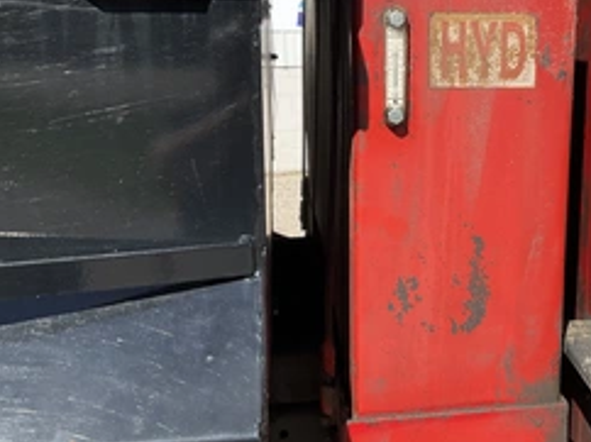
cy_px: 183
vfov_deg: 30.2
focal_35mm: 48
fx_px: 819
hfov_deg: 38.6
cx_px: 447
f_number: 1.8
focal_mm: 3
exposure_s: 1/1121
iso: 25
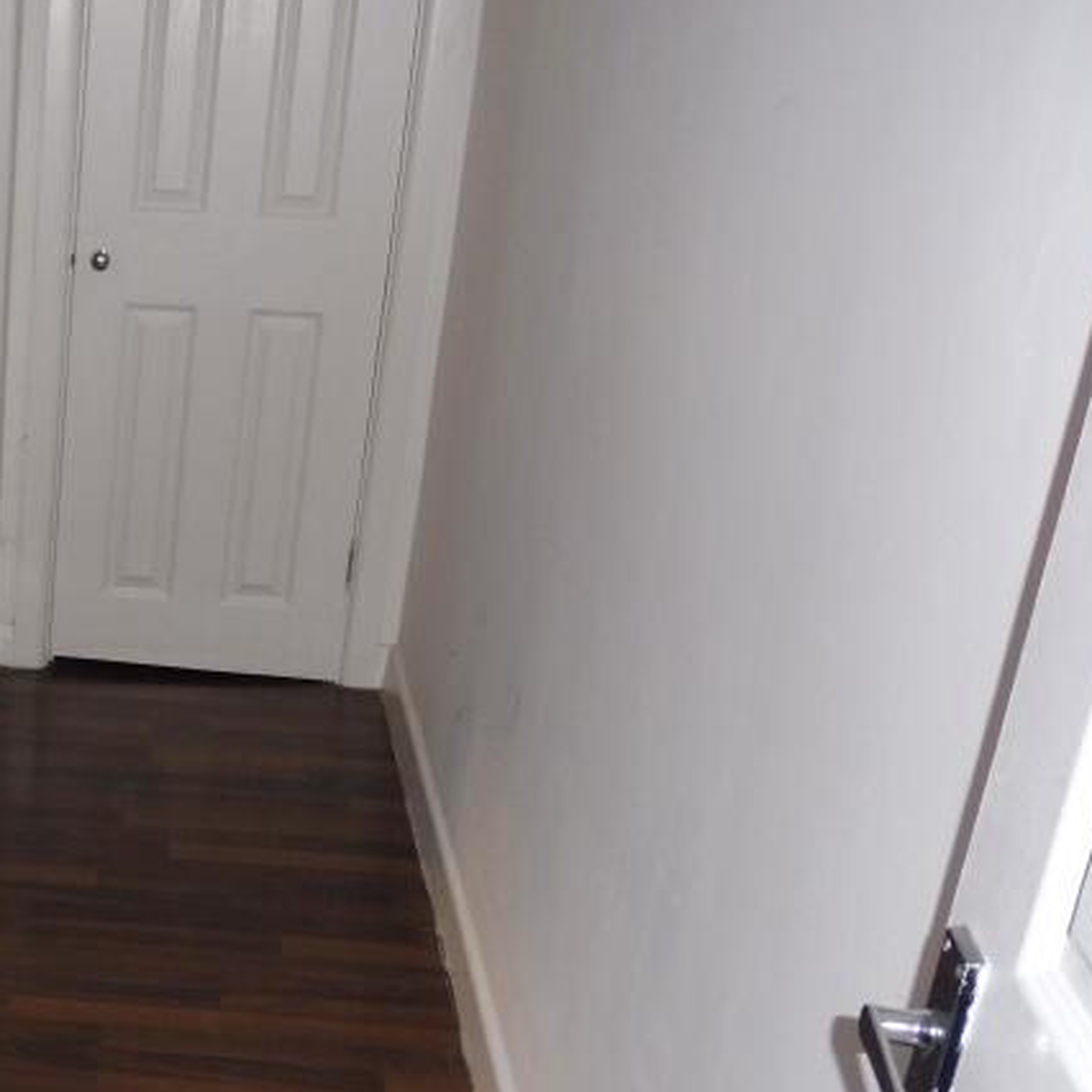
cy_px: 766
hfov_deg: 29.6
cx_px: -149
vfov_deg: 33.0
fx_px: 1820
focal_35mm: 51
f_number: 3.3
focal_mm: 4.3
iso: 200
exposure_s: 1/60
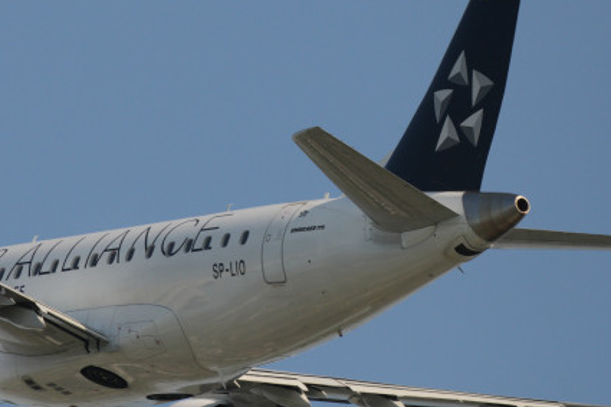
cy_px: 168
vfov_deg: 1.1
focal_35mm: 1250
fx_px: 21206
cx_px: 56
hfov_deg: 1.7
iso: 400
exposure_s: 1/1250
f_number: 8
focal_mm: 500
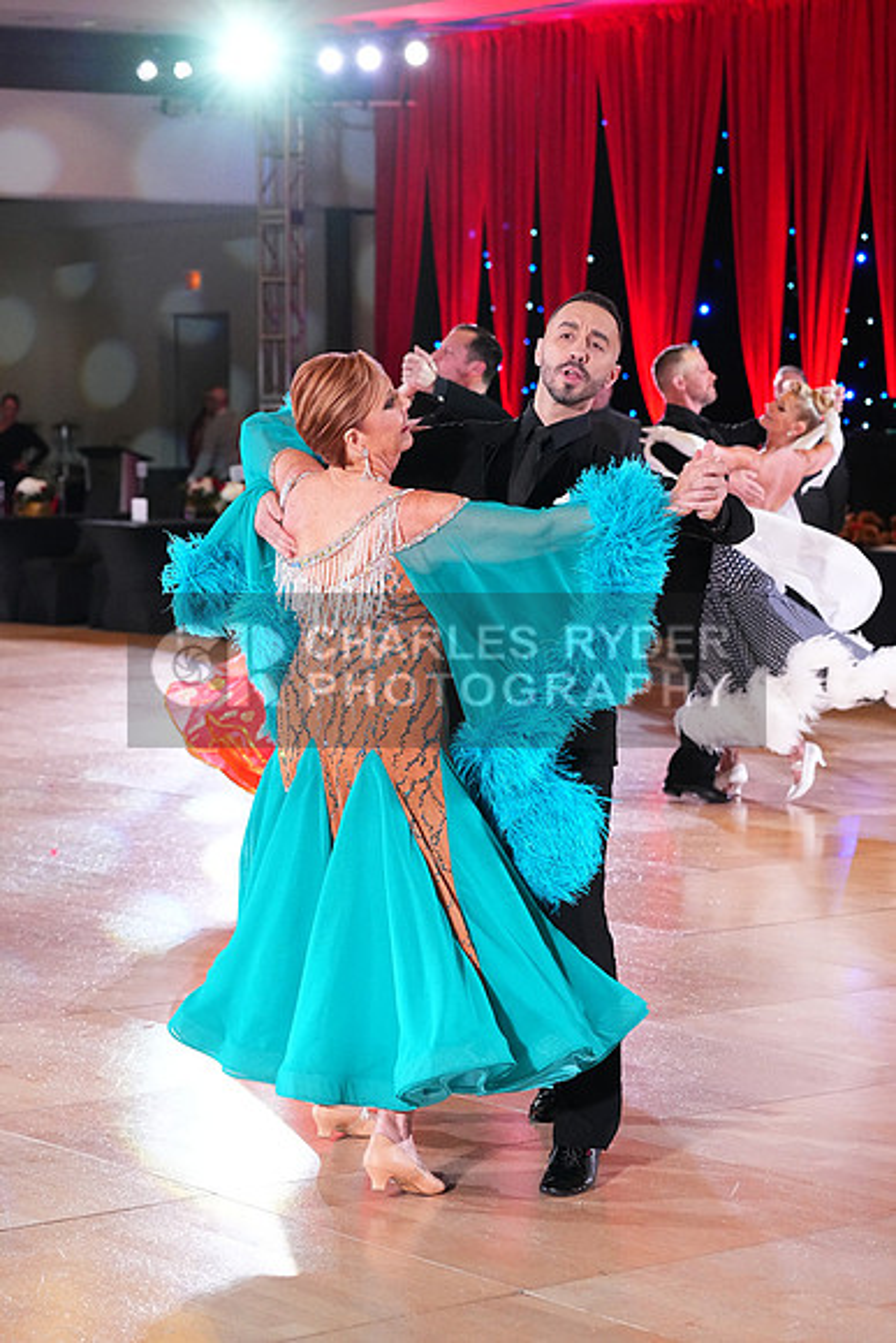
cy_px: 672
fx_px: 3358
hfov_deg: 15.2
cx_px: 448
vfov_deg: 22.6
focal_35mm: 90
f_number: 5
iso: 8000
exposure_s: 1/400
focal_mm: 90
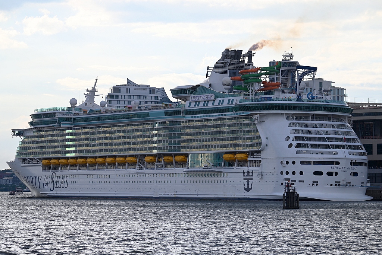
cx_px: 191
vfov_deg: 7.9
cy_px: 128
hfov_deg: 11.7
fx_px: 1859
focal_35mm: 175
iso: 200
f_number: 5
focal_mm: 175
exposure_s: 1/800
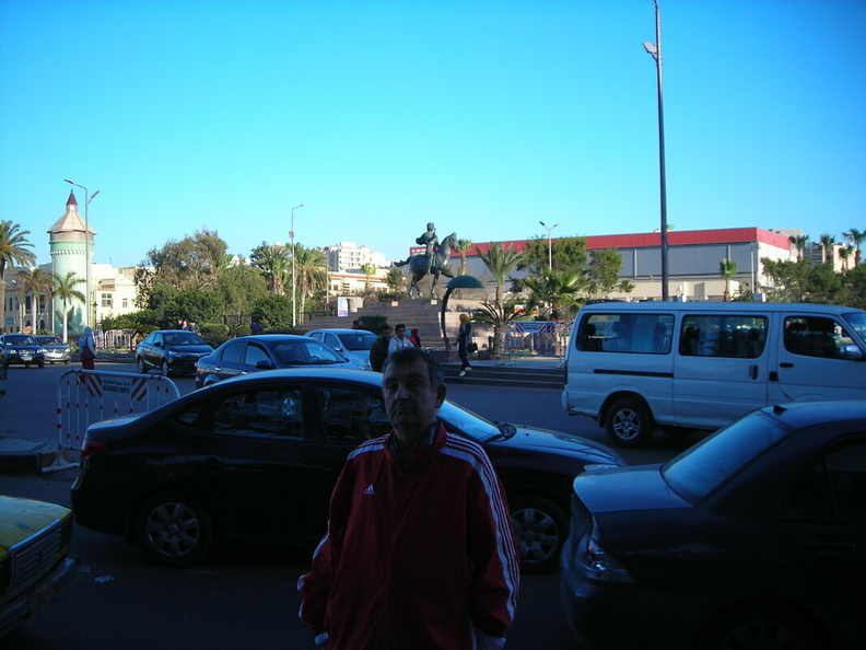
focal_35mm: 38
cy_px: 325
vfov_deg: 37.7
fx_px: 951
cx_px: 433
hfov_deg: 49.0
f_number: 3.2
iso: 50
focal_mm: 6.3
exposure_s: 1/352
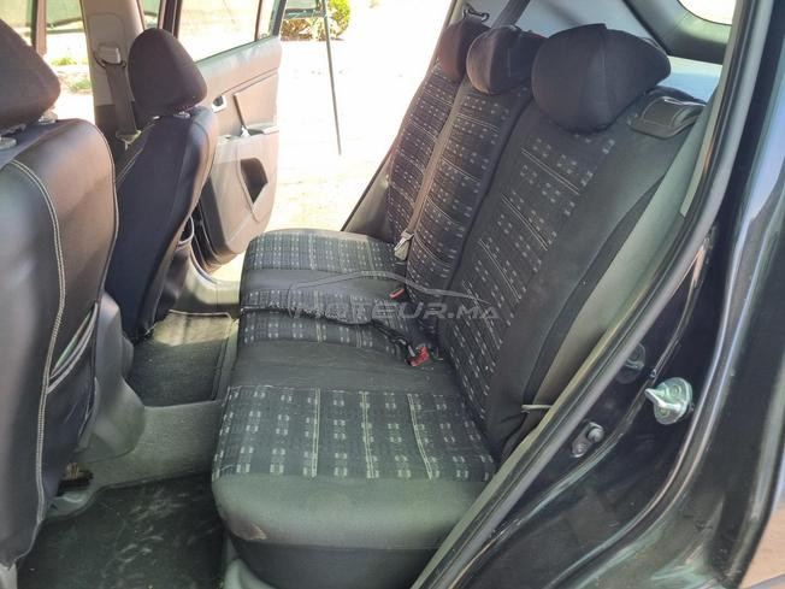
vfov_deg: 53.1
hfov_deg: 67.3
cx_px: 392
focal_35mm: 26
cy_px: 294
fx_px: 590
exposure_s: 1/129
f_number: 1.8
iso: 50
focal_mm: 5.4
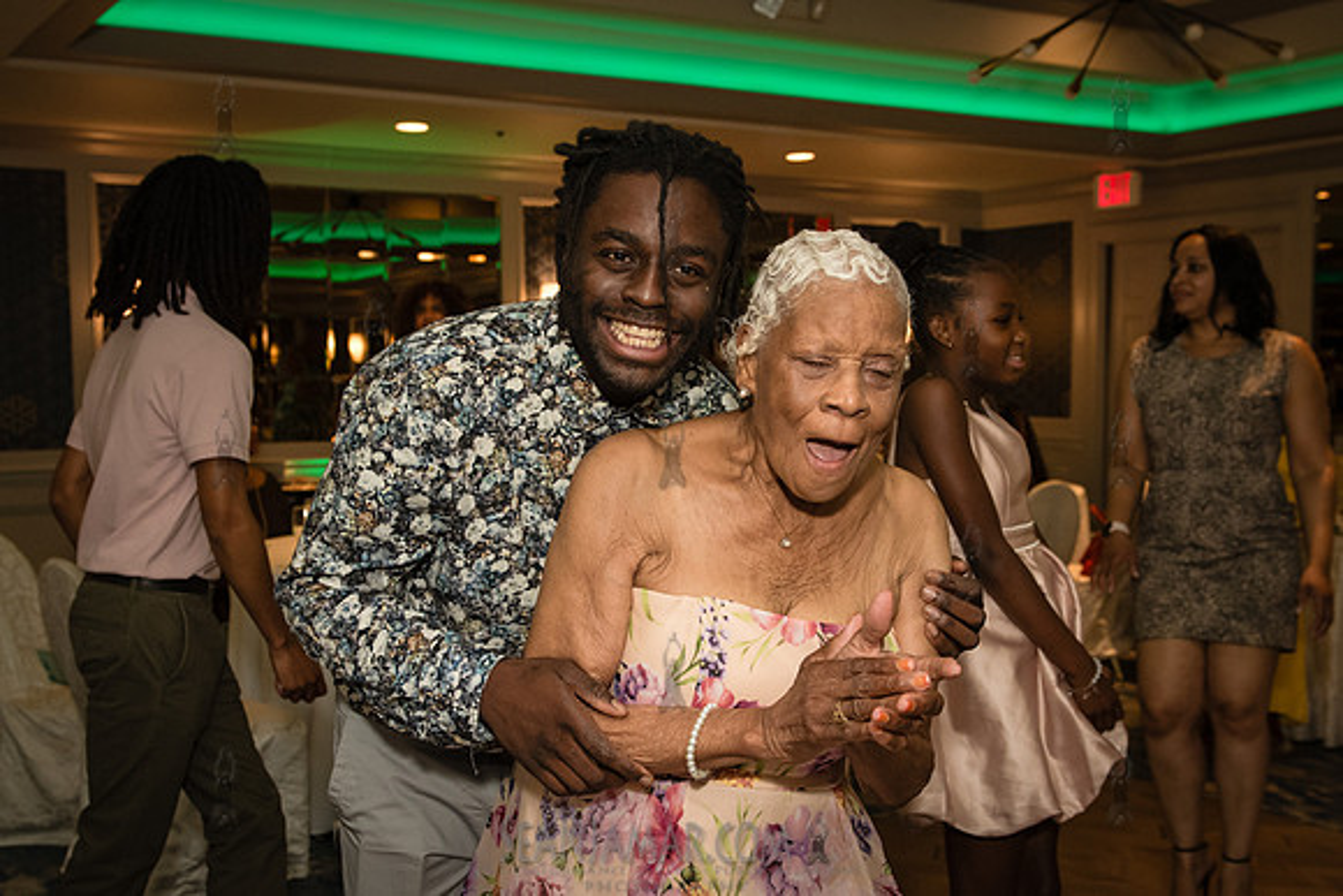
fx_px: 1666
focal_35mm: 45
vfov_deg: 30.1
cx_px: 682
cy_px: 507
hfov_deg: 43.9
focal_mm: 32
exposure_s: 1/160
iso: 1600
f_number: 3.5
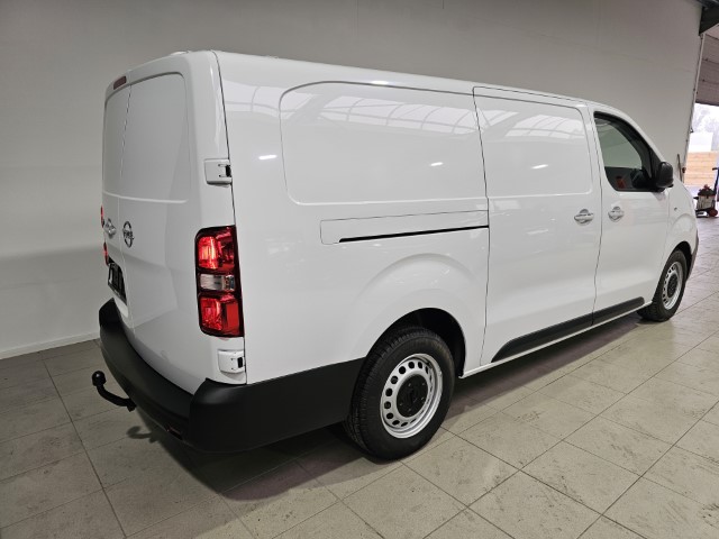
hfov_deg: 73.9
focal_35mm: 23
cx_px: 360
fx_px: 478
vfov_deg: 58.9
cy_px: 270
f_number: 1.7
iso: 64
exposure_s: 1/180
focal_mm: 6.3
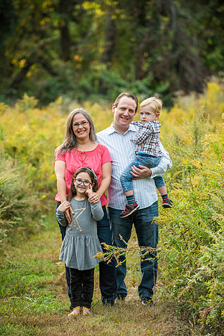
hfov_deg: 8.6
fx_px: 1493
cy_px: 168
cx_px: 112
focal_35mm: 160
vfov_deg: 12.8
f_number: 3.5
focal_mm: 160
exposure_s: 1/500
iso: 500
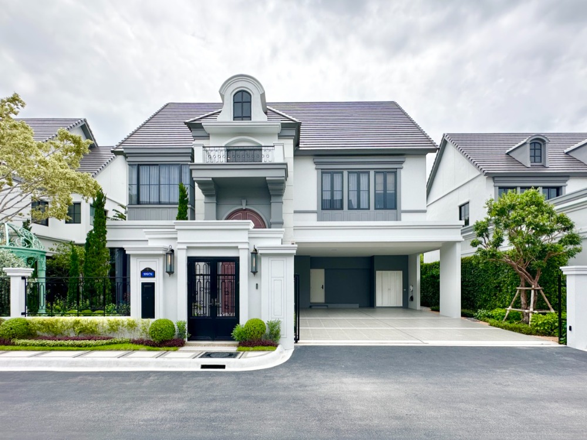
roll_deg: +0.0
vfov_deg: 85.7
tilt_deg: +13.1
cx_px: 294
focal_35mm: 14
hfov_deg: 102.1
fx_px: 237
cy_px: 220
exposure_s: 1/1490
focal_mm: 2.22
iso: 50
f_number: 2.2
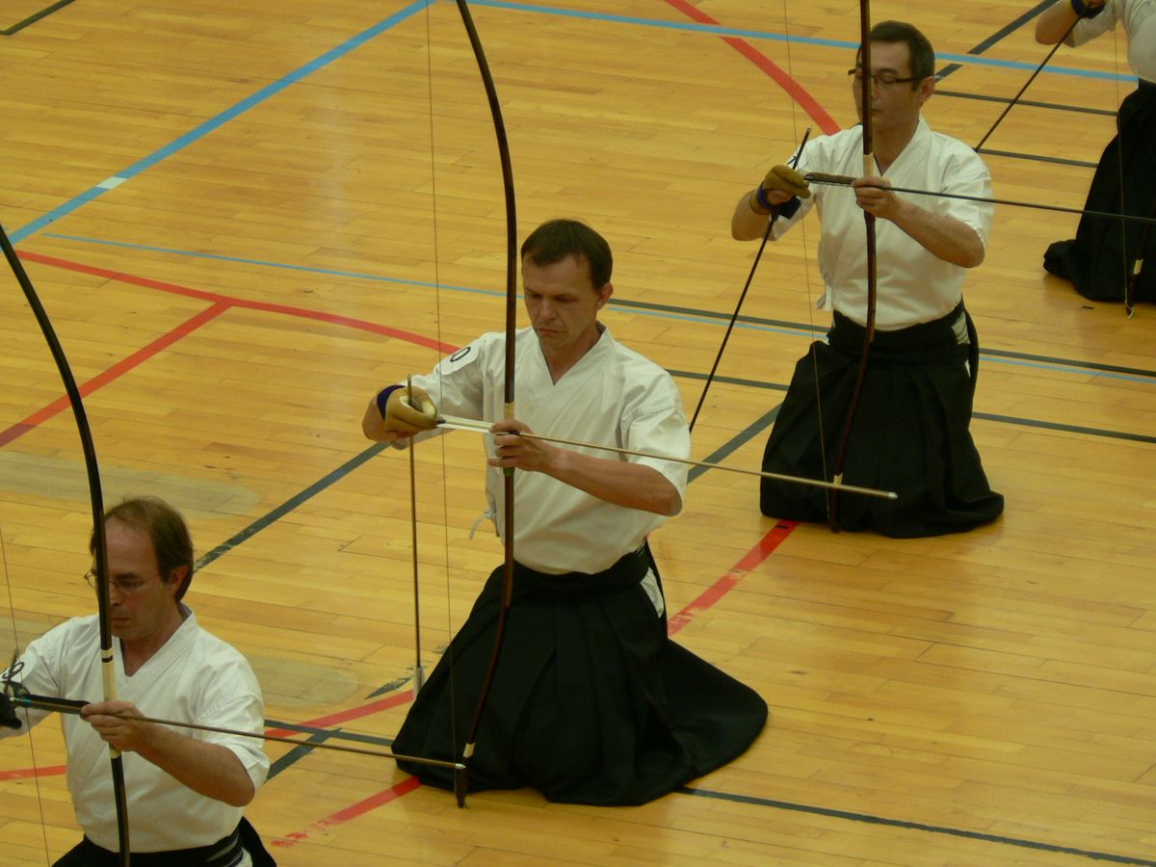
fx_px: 8816
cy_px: 434
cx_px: 578
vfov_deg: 5.6
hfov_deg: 7.5
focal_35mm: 264
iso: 150
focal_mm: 44
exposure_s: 1/30
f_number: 3.3
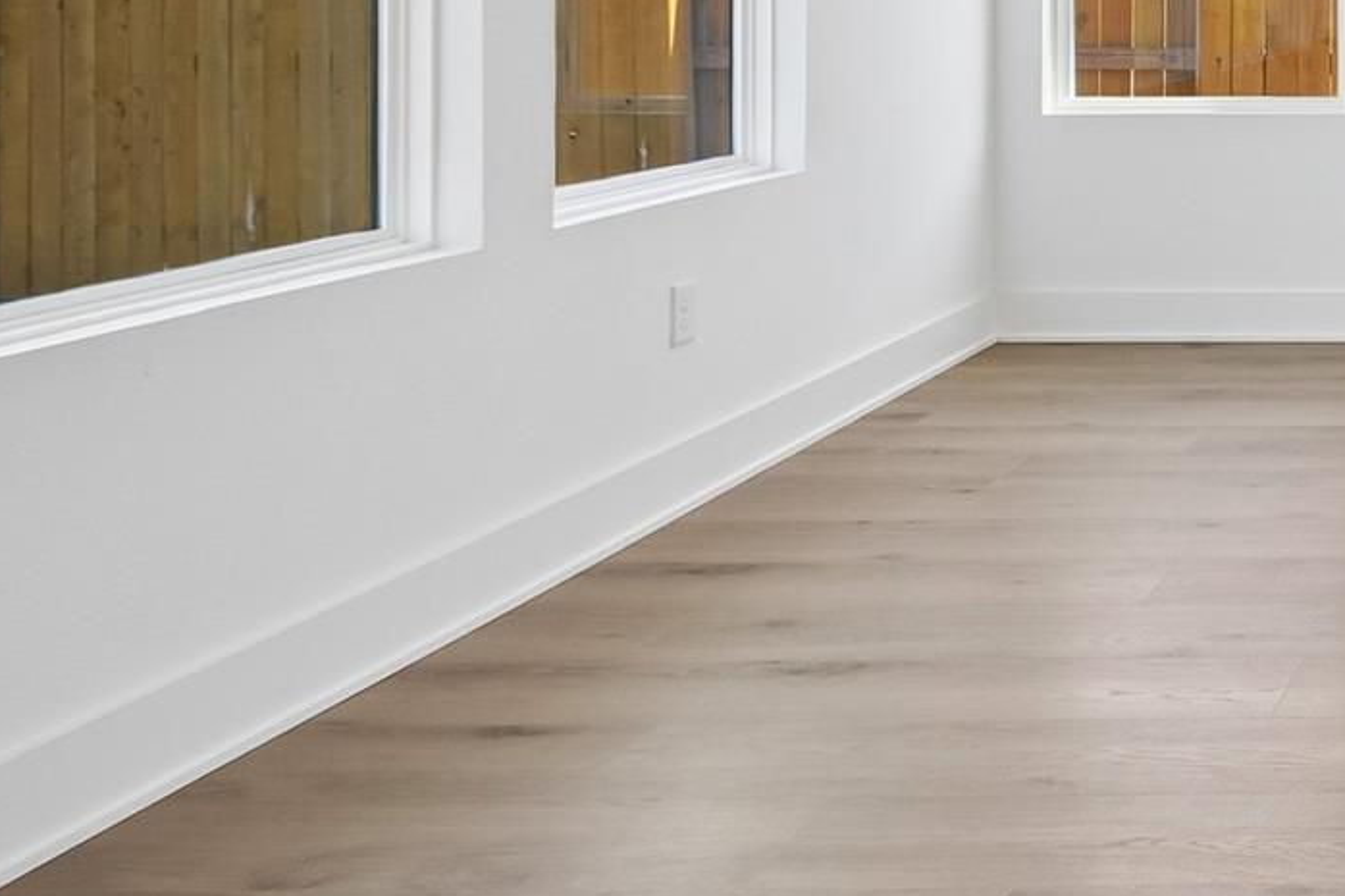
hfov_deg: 33.7
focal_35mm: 44
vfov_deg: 27.8
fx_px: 1643
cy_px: -93
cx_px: 1705
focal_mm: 10
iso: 400
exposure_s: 1/200
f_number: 8
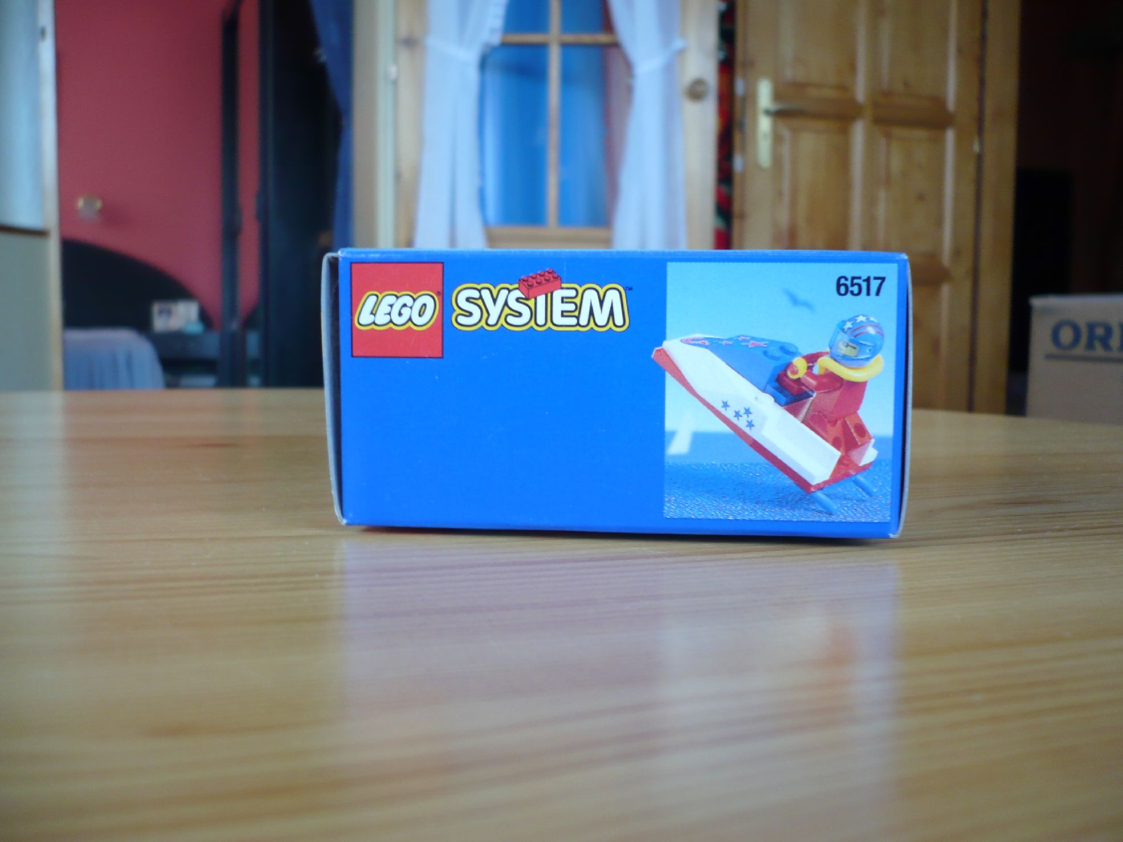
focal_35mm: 35
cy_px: 421
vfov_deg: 40.7
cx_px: 562
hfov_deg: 52.6
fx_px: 1135
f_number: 2.8
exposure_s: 1/25
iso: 100
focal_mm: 5.8
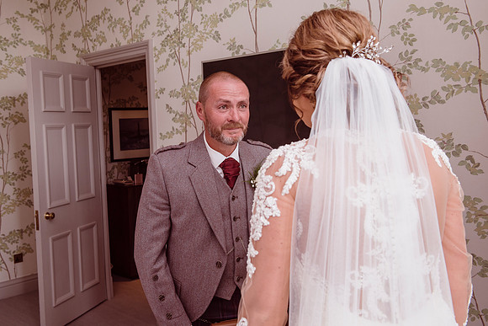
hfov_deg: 50.0
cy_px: 147
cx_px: 219
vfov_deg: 34.6
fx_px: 522
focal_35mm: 39
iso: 320
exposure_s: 1/60
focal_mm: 35
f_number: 5.6
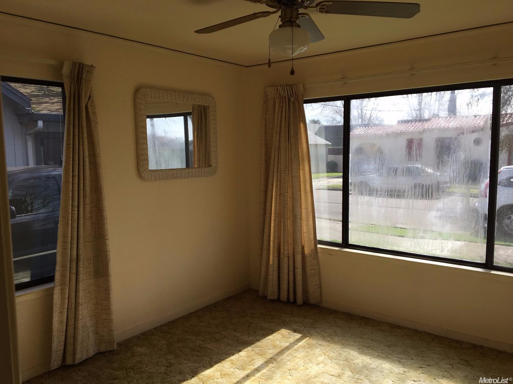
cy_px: 192
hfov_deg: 61.7
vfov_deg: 48.2
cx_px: 256
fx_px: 430
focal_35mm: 29
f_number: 2.2
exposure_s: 1/657
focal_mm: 4.15
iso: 25
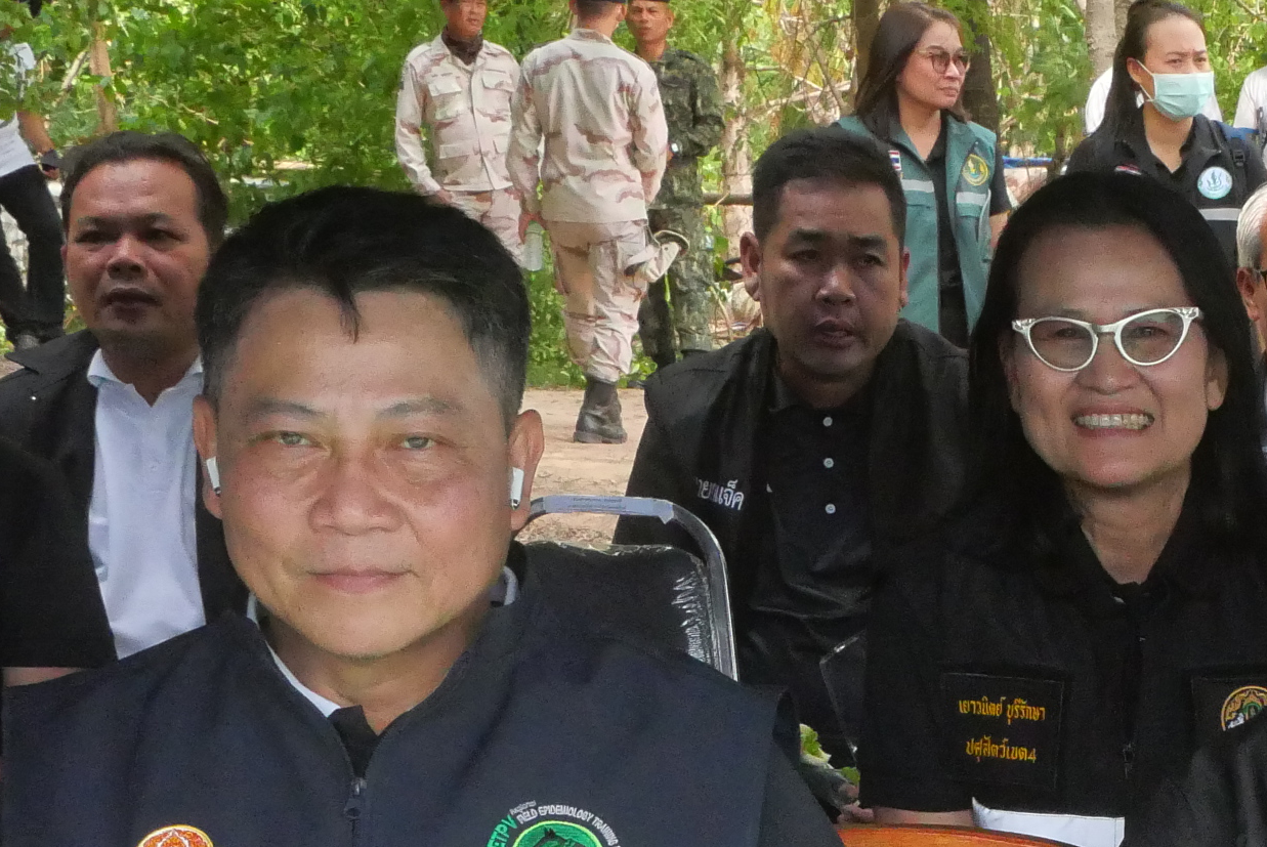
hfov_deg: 18.2
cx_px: 1616
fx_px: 3698
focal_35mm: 105
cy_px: 1097
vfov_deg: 12.7
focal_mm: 17
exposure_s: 1/640
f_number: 9
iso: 3200
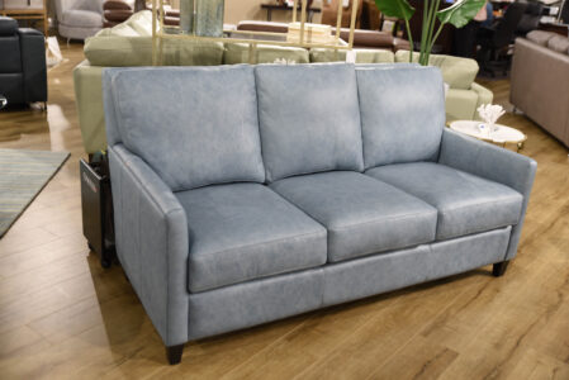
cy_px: 190
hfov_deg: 50.7
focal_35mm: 38
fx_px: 601
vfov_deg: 35.1
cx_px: 284
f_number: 3.2
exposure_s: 1/100
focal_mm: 38
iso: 1000
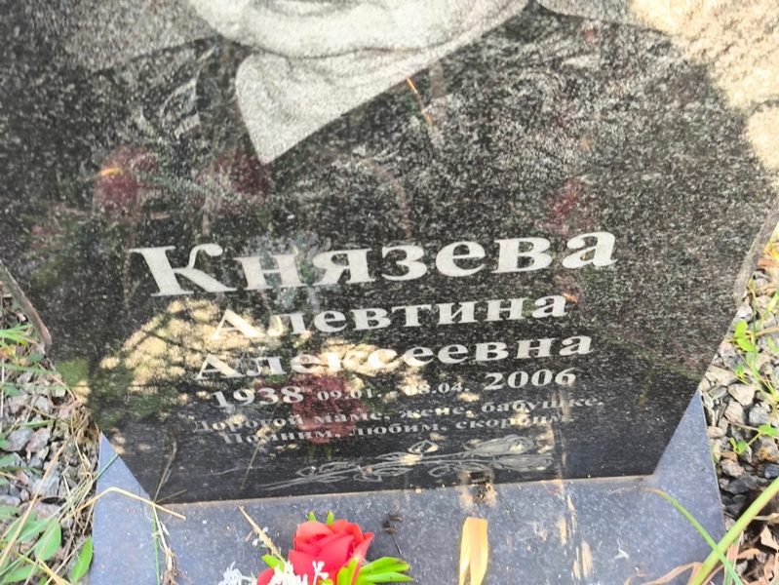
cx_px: 390
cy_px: 292
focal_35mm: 50
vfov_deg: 29.1
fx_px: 1126
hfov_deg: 38.2
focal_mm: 4.71
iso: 100
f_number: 1.7
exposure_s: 1/50
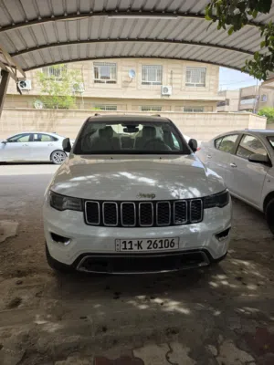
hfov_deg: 58.9
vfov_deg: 73.9
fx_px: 243
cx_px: 137
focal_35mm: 23
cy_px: 182
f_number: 1.7
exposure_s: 1/1742
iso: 80
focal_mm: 6.3
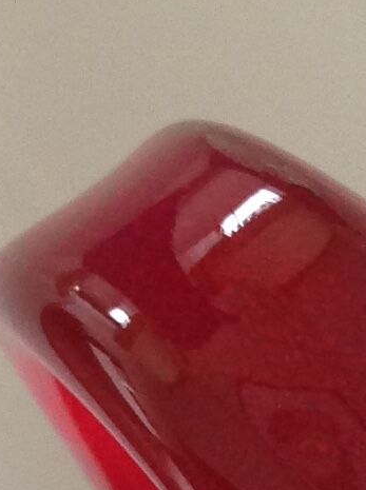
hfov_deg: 7.1
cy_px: 770
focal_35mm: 195
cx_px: 872
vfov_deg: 9.8
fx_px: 2758
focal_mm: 4.28
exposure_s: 1/15
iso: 100
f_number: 2.4
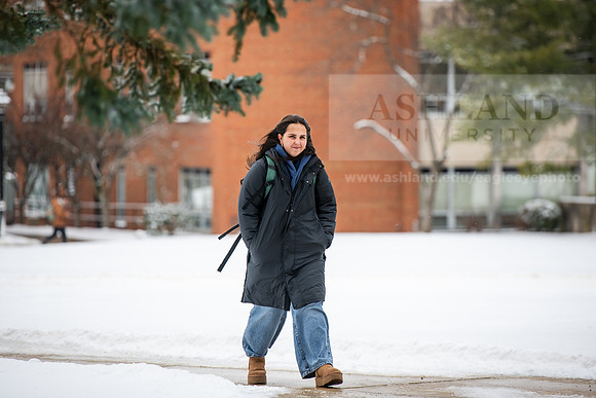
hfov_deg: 10.3
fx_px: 3312
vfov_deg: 6.9
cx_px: 298
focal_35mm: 200
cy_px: 199
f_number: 4
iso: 160
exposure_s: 1/400
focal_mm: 200
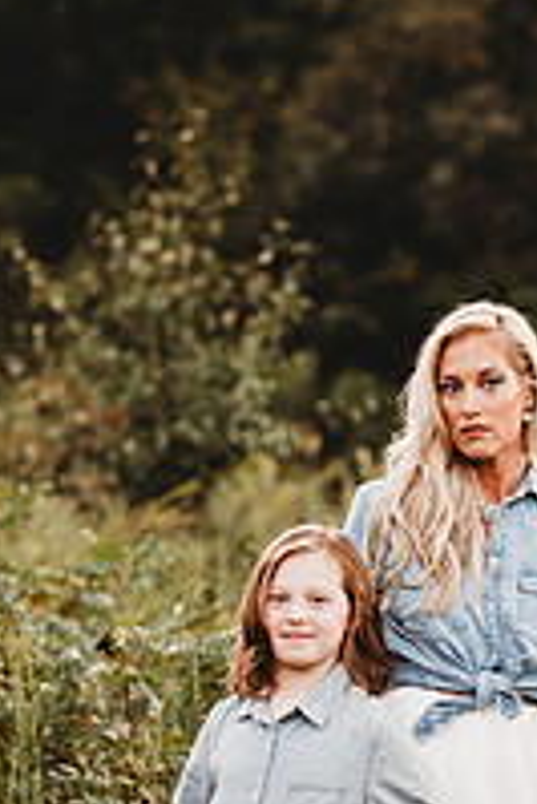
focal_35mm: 192
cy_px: 630
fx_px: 4288
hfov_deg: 7.2
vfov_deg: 10.7
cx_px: 444
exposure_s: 1/200
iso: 125
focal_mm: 85
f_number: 2.2
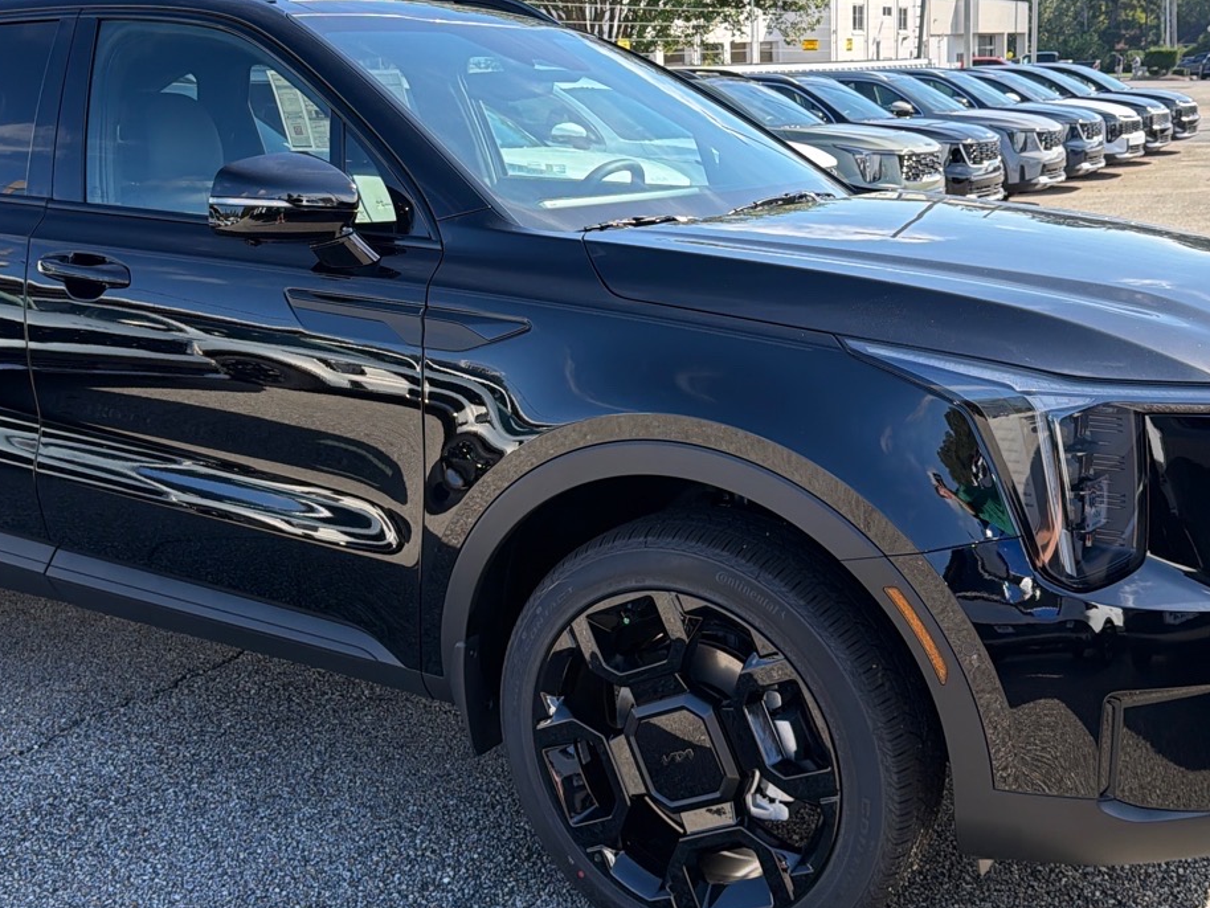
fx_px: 1468
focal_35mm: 42
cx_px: 490
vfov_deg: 34.3
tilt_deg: -11.7
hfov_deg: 44.6
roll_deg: +3.2
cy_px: 383
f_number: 1.78
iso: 100
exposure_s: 1/955
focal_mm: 6.76
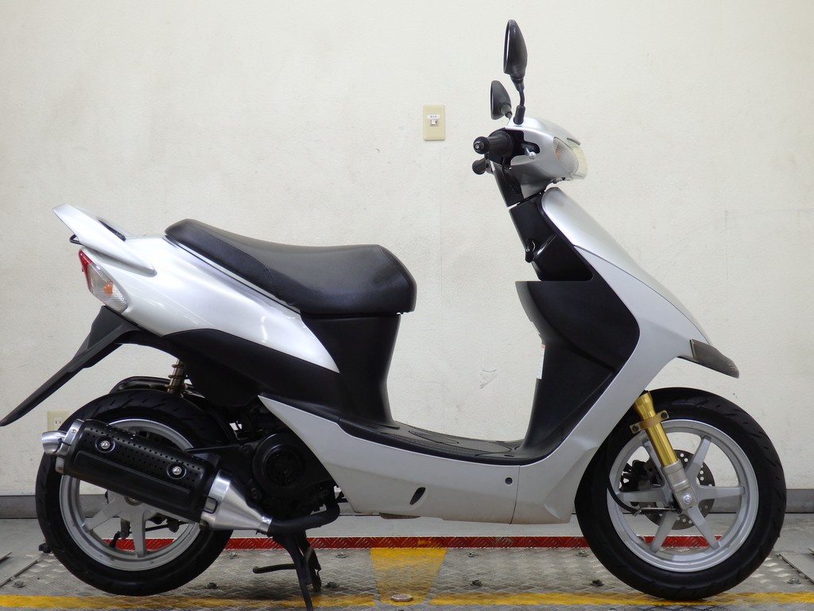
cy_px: 306
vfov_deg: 27.0
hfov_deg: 35.5
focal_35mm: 54
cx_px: 407
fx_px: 1270
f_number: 4.1
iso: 160
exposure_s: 1/50
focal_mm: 9.8
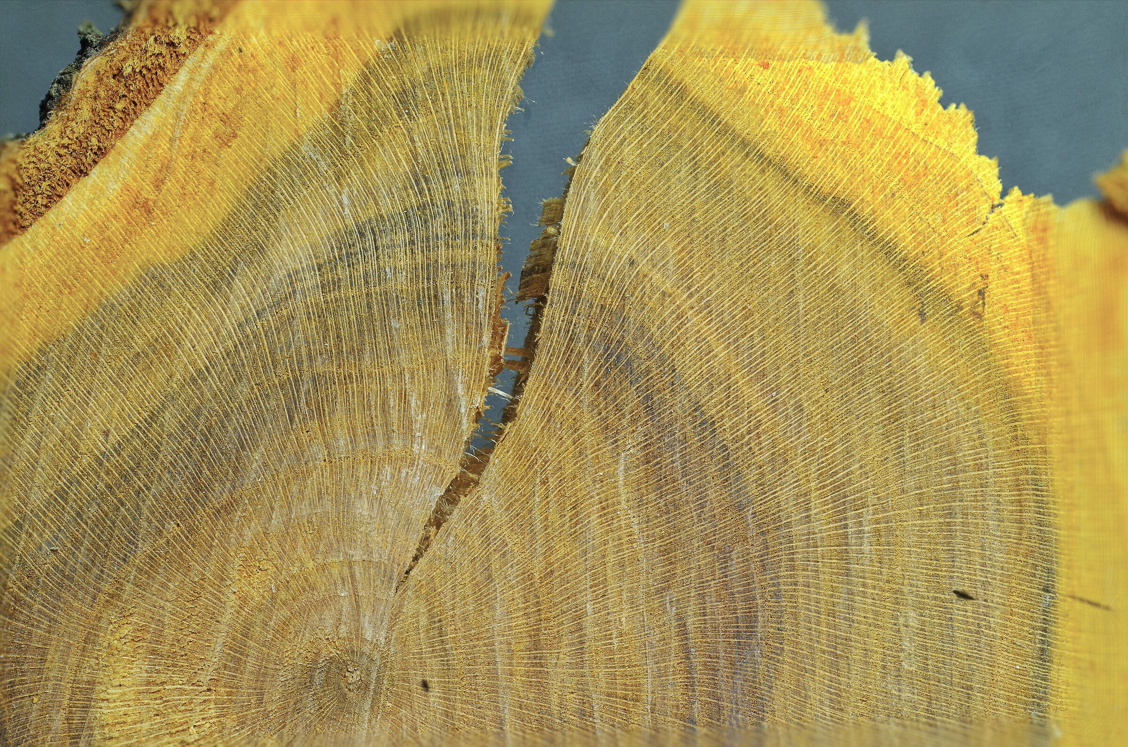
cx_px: 564
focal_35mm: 75
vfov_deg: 18.1
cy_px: 374
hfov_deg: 27.0
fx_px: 2345
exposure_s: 1/100
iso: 800
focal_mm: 50
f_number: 10
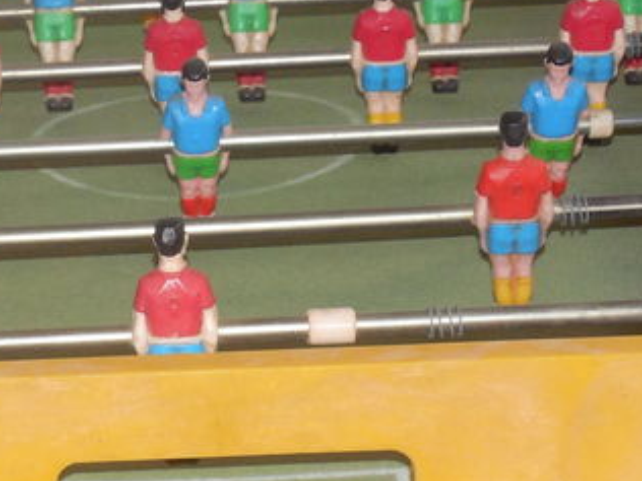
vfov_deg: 9.7
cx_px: 173
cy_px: 424
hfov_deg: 13.0
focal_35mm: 152
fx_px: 2819
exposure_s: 1/60
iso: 200
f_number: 4
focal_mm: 8.7
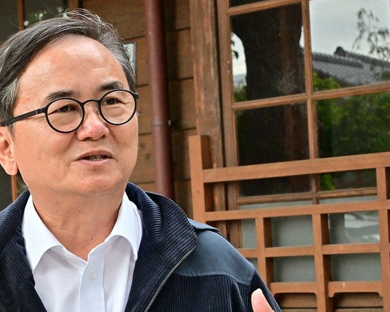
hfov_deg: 17.7
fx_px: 1235
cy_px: 251
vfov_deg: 14.3
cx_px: 51
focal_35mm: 107
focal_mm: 58
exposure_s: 1/640
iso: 2000
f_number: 11
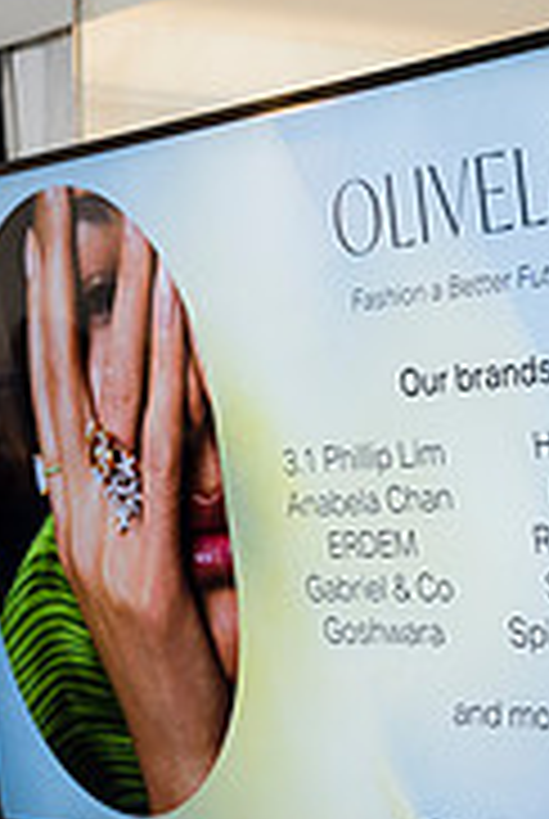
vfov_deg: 17.5
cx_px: 454
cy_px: 616
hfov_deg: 11.8
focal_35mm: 116
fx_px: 2643
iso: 800
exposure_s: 1/80
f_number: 4
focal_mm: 47
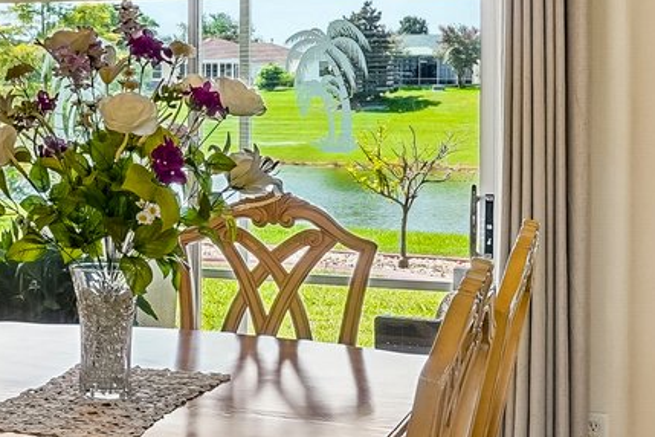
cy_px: 99
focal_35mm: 86
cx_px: -252
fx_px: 1565
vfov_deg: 15.8
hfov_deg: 21.0
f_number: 9
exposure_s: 1/15
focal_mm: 18
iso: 400
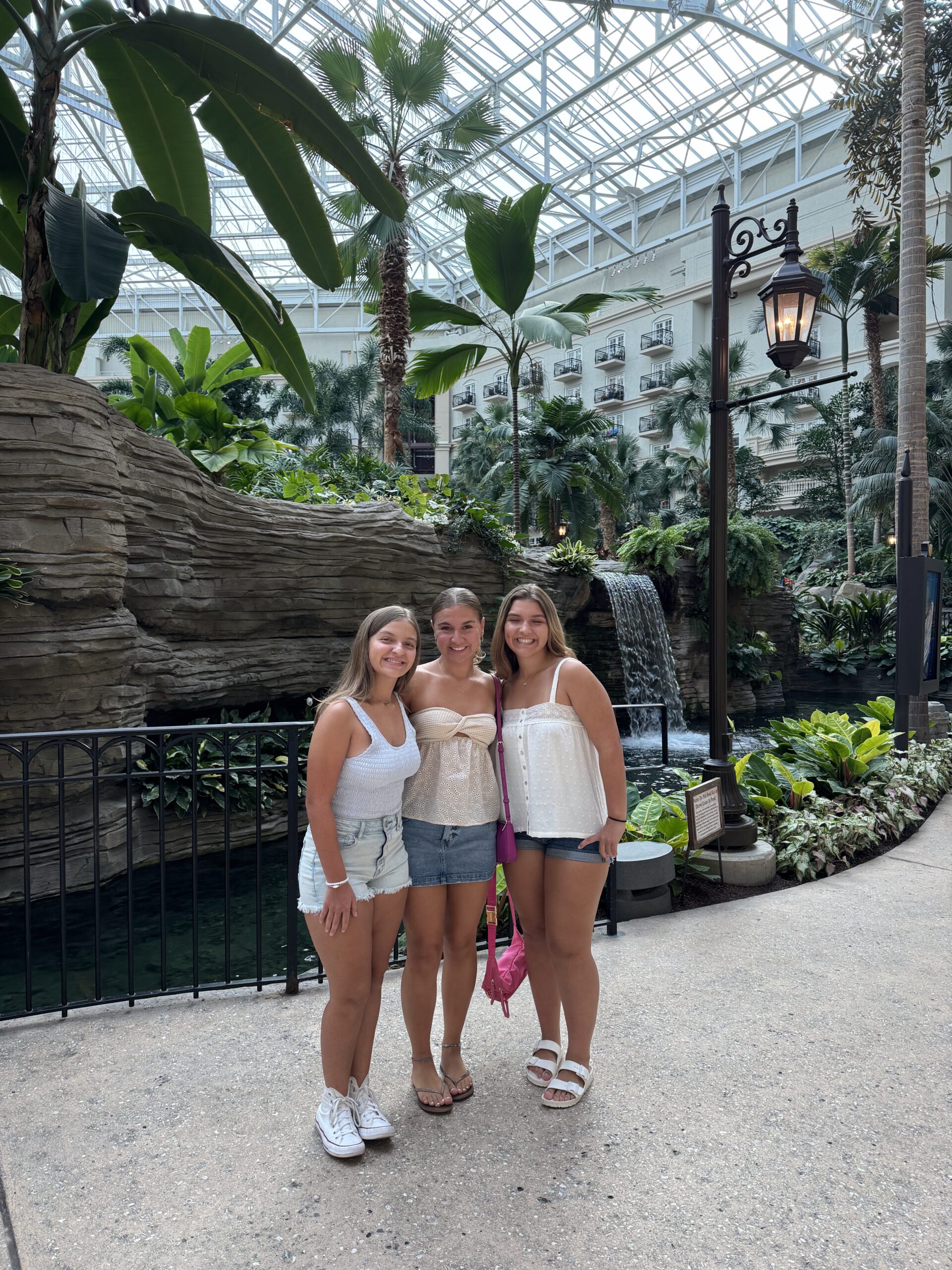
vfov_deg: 71.6
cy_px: 635
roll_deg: -0.4
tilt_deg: -1.1
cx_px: 476
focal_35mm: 24
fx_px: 880
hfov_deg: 56.8
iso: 125
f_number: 1.78
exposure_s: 1/121
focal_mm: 6.76
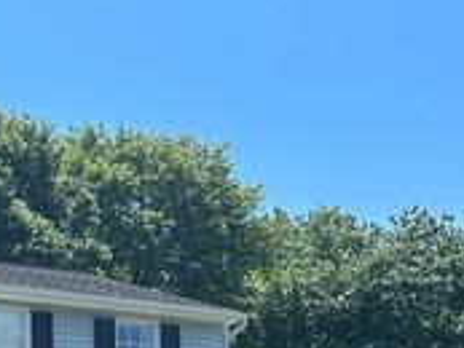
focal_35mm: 75
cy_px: 451
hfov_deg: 23.1
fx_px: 1006
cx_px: -137
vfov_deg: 18.3
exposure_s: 1/3257
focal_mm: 5.7
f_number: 1.5
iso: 50
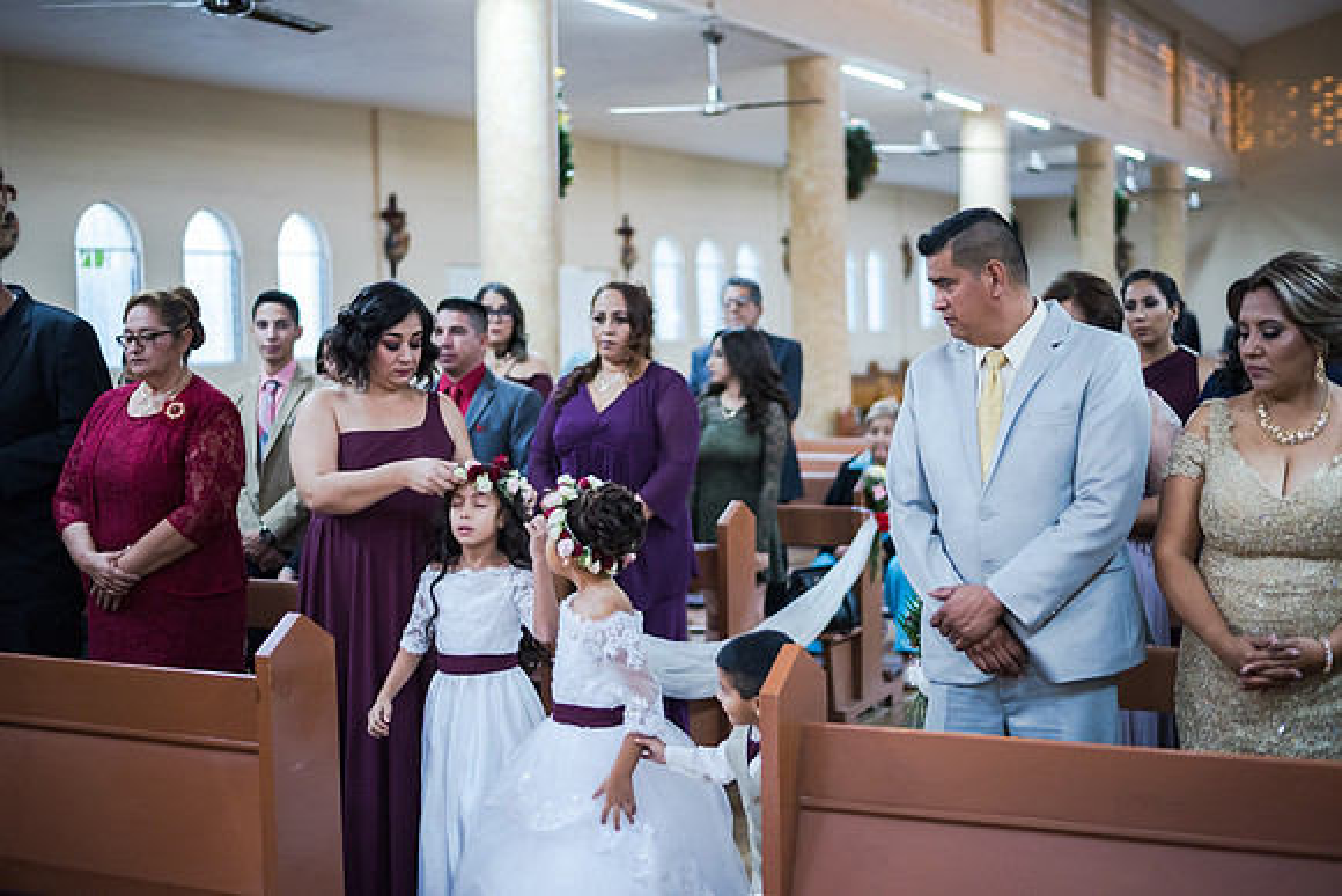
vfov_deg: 27.0
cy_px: 448
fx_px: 1864
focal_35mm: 50
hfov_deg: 39.6
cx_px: 671
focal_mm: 50
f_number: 1.8
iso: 1600
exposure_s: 1/200
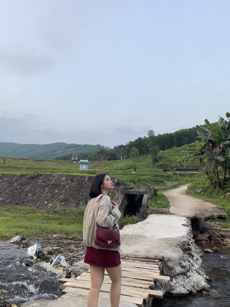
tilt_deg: +7.8
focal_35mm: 25
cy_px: 154
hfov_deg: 54.9
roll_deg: -0.6
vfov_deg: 69.4
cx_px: 115
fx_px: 221
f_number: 1.6
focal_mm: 5.1
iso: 32
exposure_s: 1/198
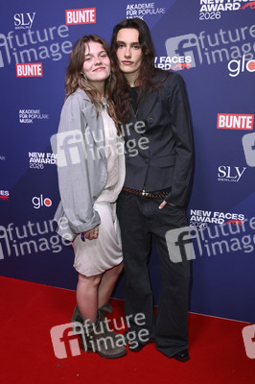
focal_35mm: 32
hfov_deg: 41.0
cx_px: 128
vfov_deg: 58.8
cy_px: 192
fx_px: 341
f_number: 5.6
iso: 1000
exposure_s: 1/250
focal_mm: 32
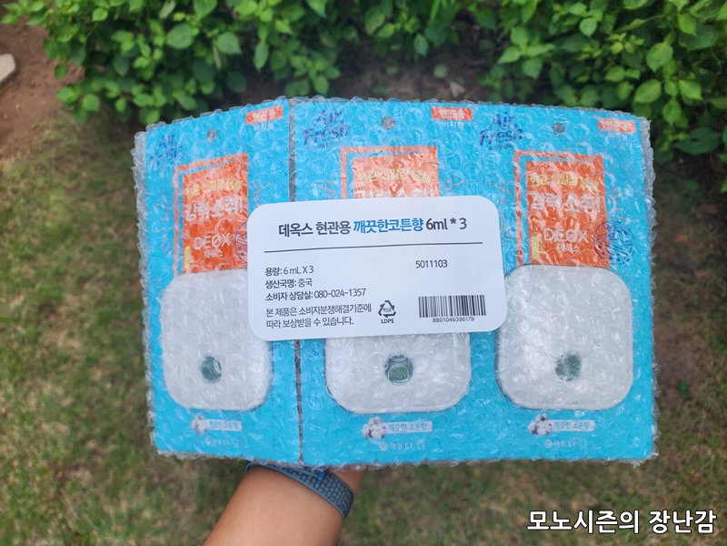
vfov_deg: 58.9
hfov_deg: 73.9
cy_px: 273
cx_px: 364
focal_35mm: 23
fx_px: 483
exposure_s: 1/709
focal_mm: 6.4
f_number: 1.8
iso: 12
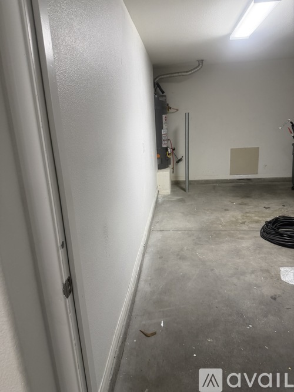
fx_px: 272
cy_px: 196
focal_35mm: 24
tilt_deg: -16.4
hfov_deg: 56.8
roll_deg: +3.7
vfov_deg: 71.6
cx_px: 147
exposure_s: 1/60
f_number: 1.78
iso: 200
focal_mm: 6.76
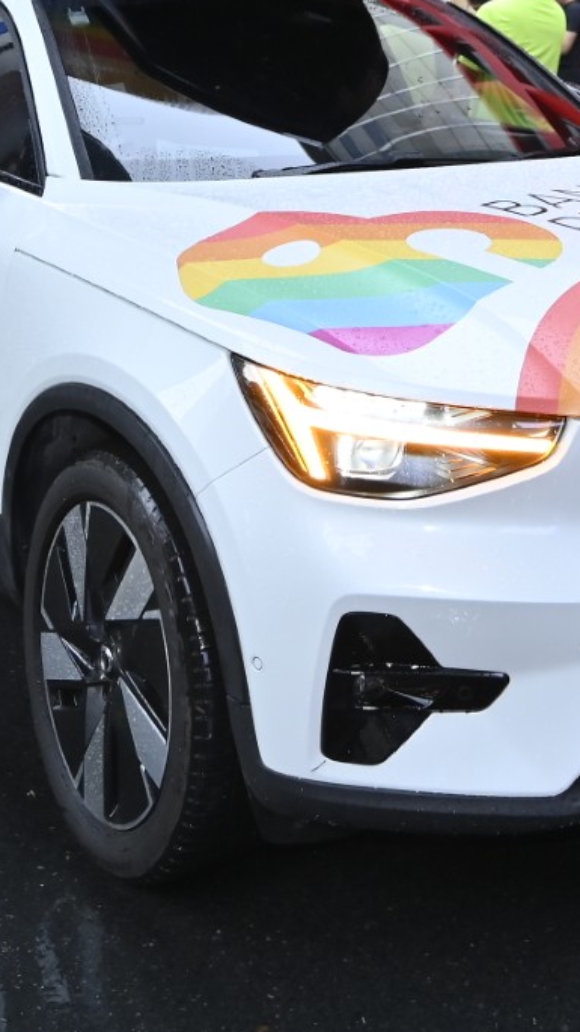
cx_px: 533
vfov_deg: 35.6
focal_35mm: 54
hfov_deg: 21.8
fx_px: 1464
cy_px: 32
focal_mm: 17.5
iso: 800
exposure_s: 1/200
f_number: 4
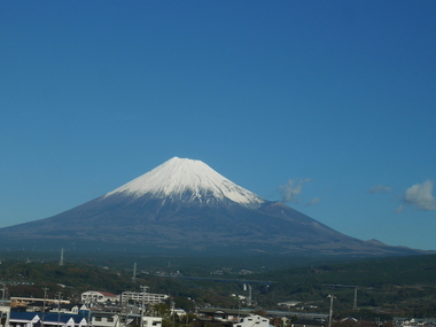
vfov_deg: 18.6
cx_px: 218
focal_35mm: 79
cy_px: 237
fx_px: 995
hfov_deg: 24.7
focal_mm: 25
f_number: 10
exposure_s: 1/320
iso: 200
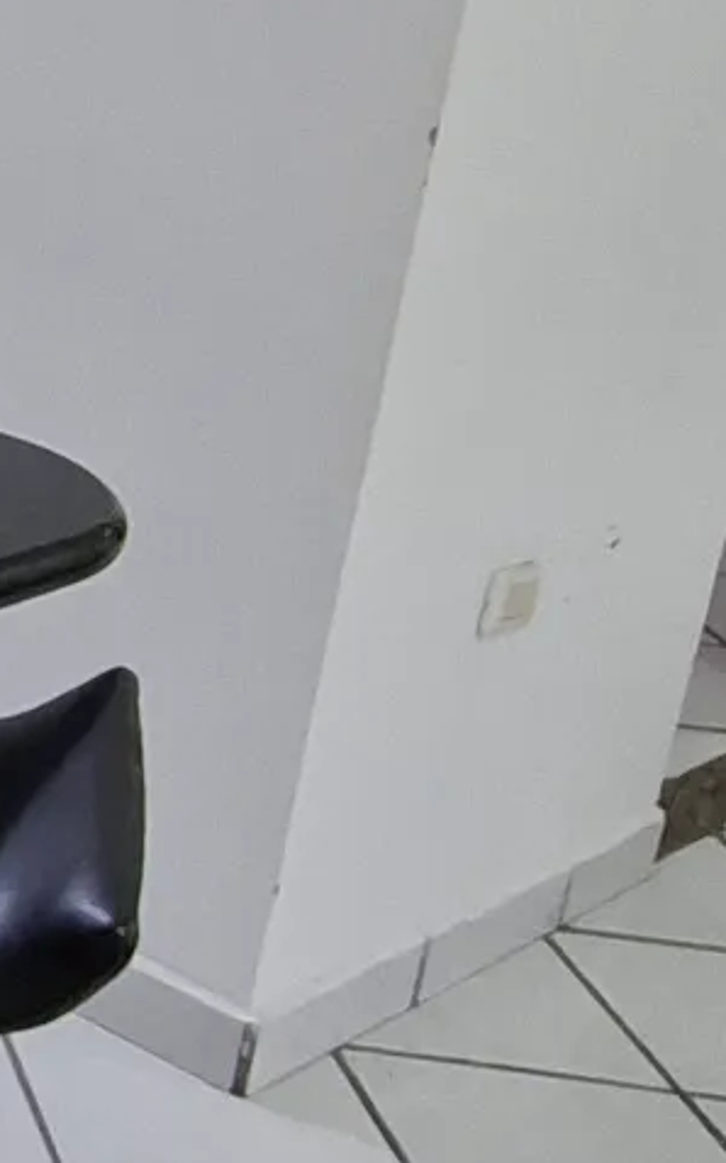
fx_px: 2343
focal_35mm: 74
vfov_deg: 27.2
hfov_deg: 12.9
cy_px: 215
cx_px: -1074
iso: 200
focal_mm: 1.74
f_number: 2.2
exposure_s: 1/24
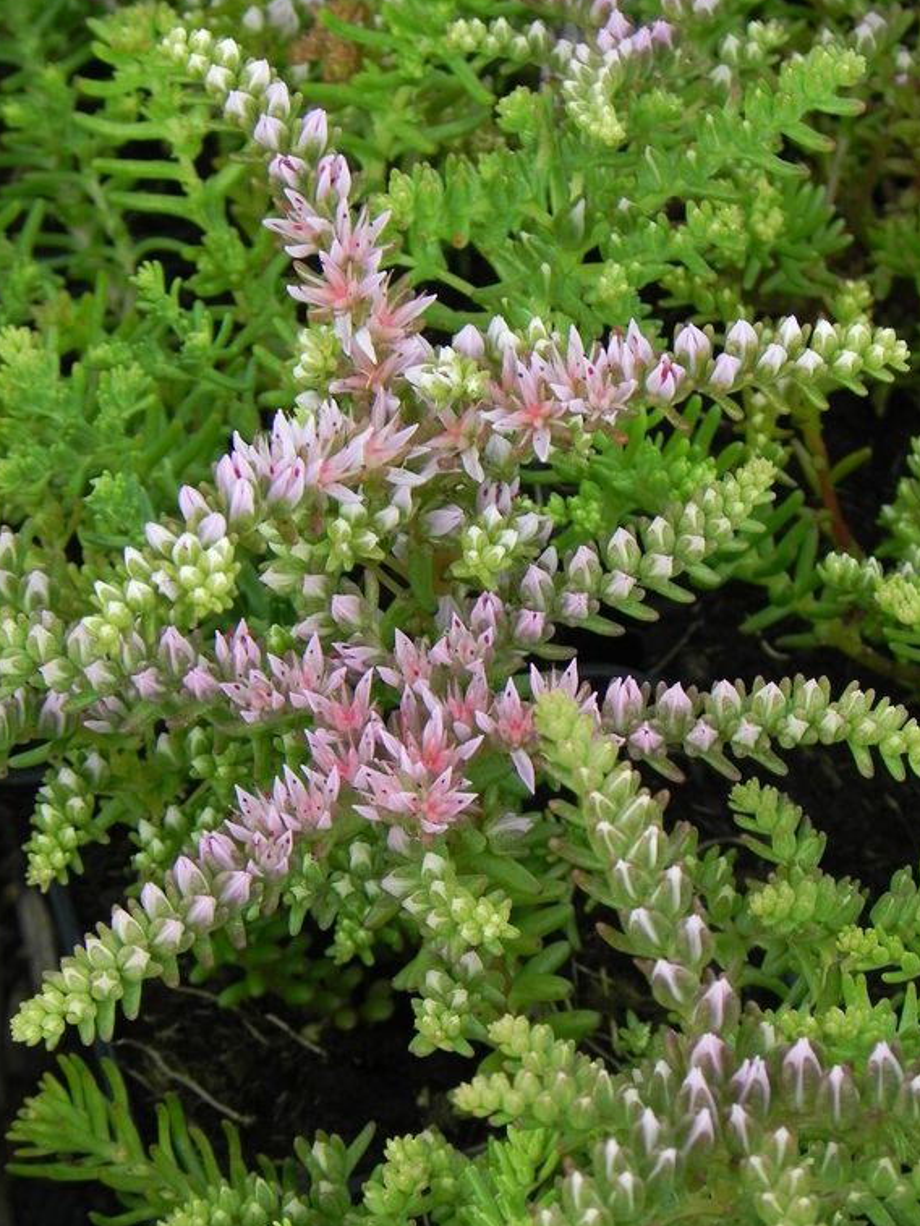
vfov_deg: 8.8
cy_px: 636
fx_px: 7936
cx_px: 441
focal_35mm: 224
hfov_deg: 6.6
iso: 160
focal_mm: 37.7
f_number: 5
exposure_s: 1/100
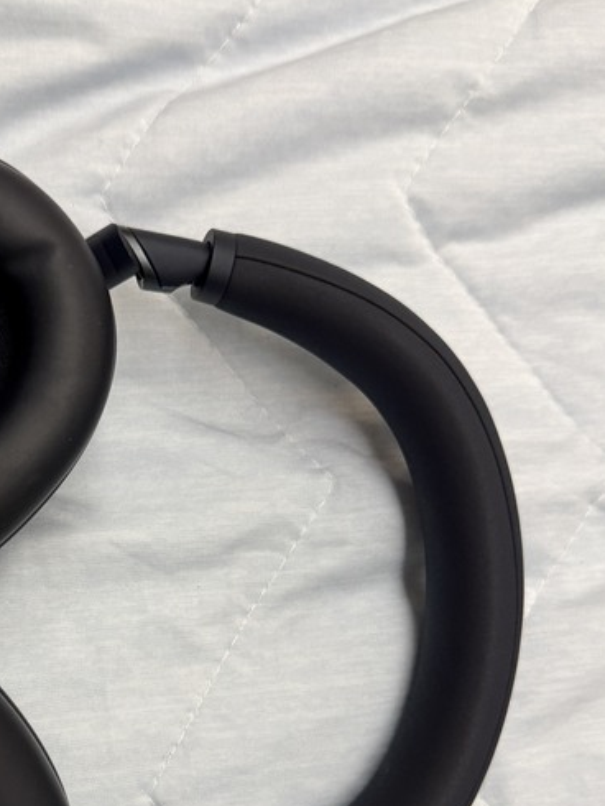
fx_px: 1094
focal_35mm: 47
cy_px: 592
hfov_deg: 30.1
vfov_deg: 39.5
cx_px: 113
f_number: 1.78
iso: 400
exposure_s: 1/60
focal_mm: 6.76
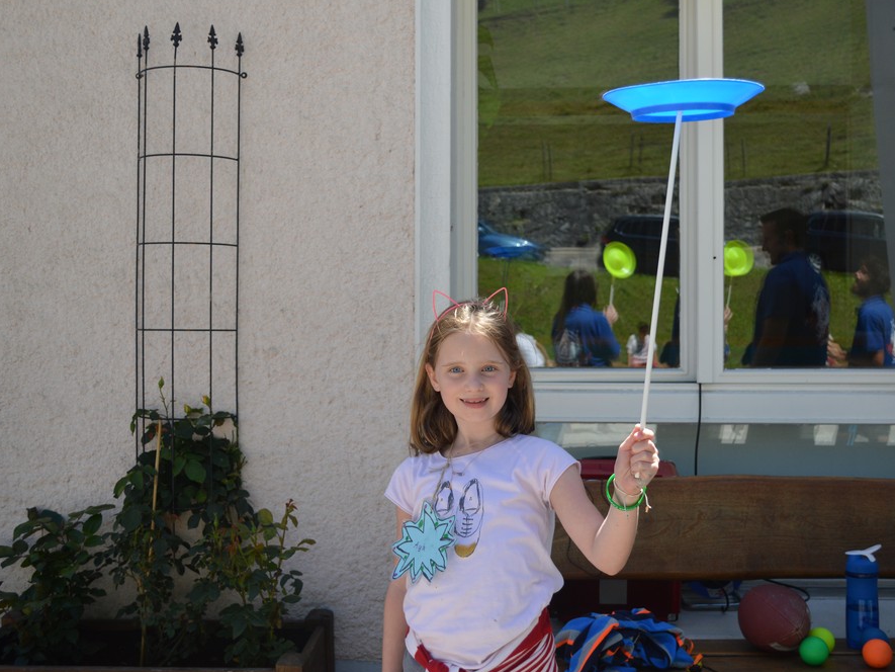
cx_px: 449
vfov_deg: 36.0
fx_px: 1034
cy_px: 332
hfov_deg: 46.8
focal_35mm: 40
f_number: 4
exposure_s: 1/1000
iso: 320
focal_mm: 24
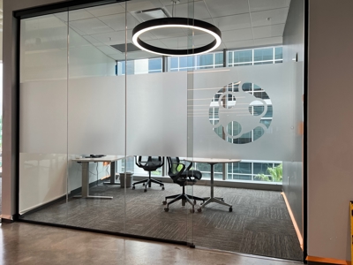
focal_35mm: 26
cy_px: 132
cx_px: 176
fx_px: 265
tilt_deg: +0.7
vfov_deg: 53.1
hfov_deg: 67.3
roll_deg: +0.2
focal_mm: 5.7
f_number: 1.5
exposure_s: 1/187
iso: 40
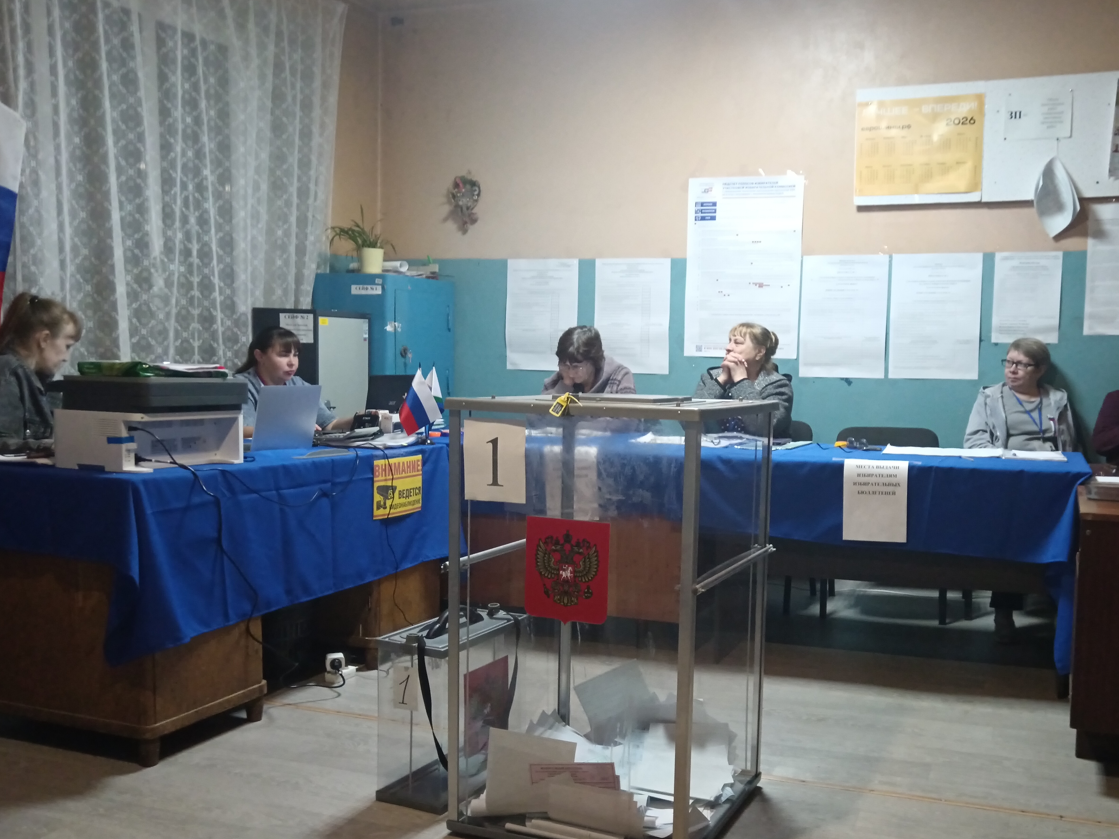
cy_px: 478
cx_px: 677
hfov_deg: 54.9
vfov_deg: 42.8
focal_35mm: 33
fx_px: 1067
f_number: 1.9
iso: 1229
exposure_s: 1/25
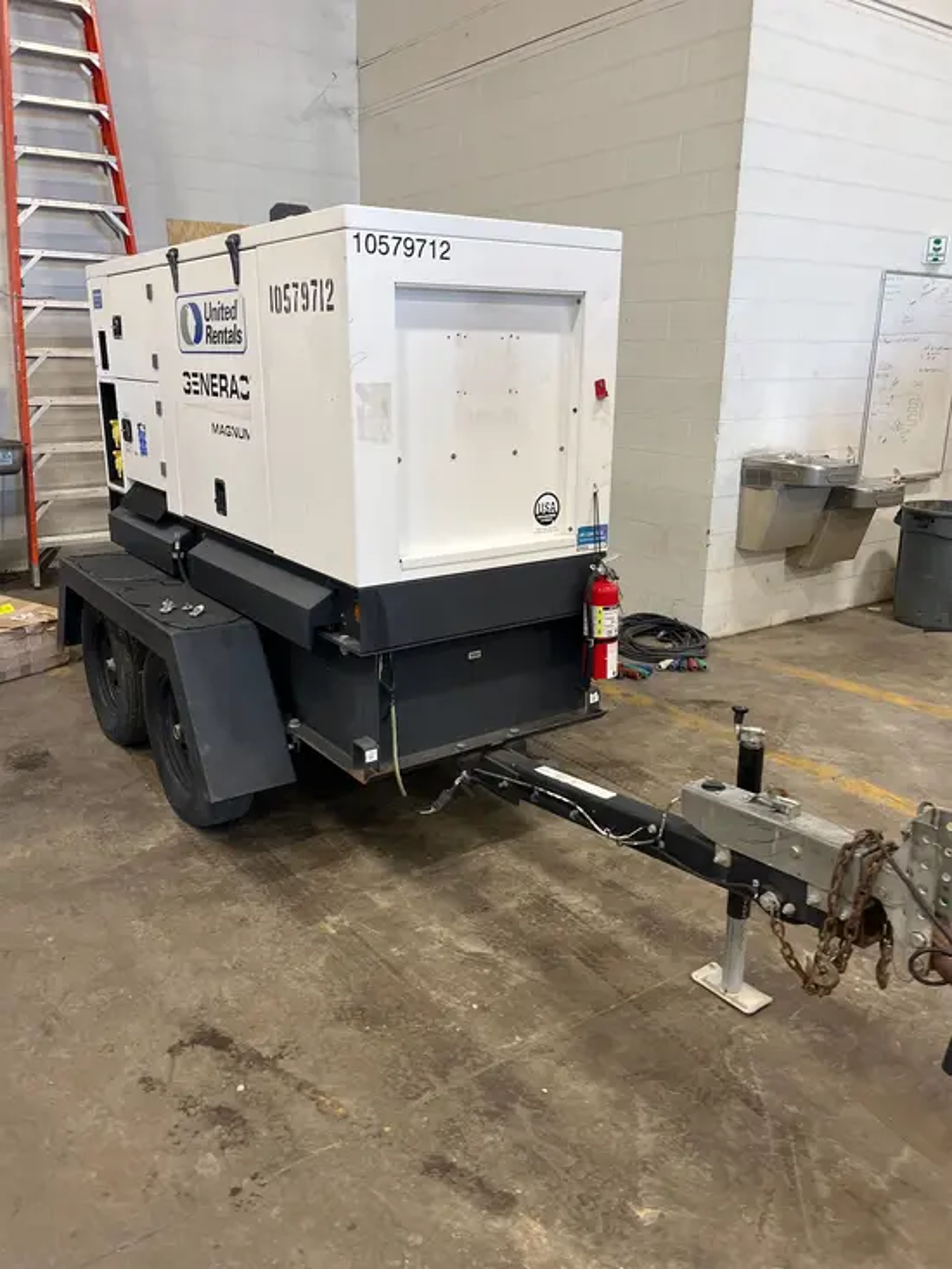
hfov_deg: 53.1
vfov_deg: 67.3
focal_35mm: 26
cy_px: 634
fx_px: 953
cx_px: 476
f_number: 1.6
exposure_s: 1/120
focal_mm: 5.1
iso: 125
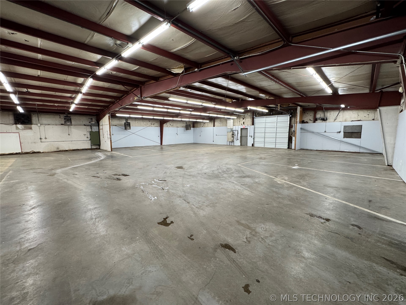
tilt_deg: -6.9
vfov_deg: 85.7
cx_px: 203
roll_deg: +0.5
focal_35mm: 14
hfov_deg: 102.1
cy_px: 152
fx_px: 164
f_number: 2.2
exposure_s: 1/120
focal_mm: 2.22
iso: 250
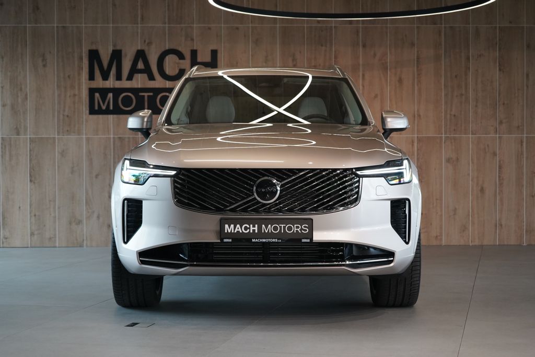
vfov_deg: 20.9
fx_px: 966
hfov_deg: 31.0
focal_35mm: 65
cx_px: 268
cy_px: 178
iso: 2000
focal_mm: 65
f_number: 5.6
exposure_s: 1/160
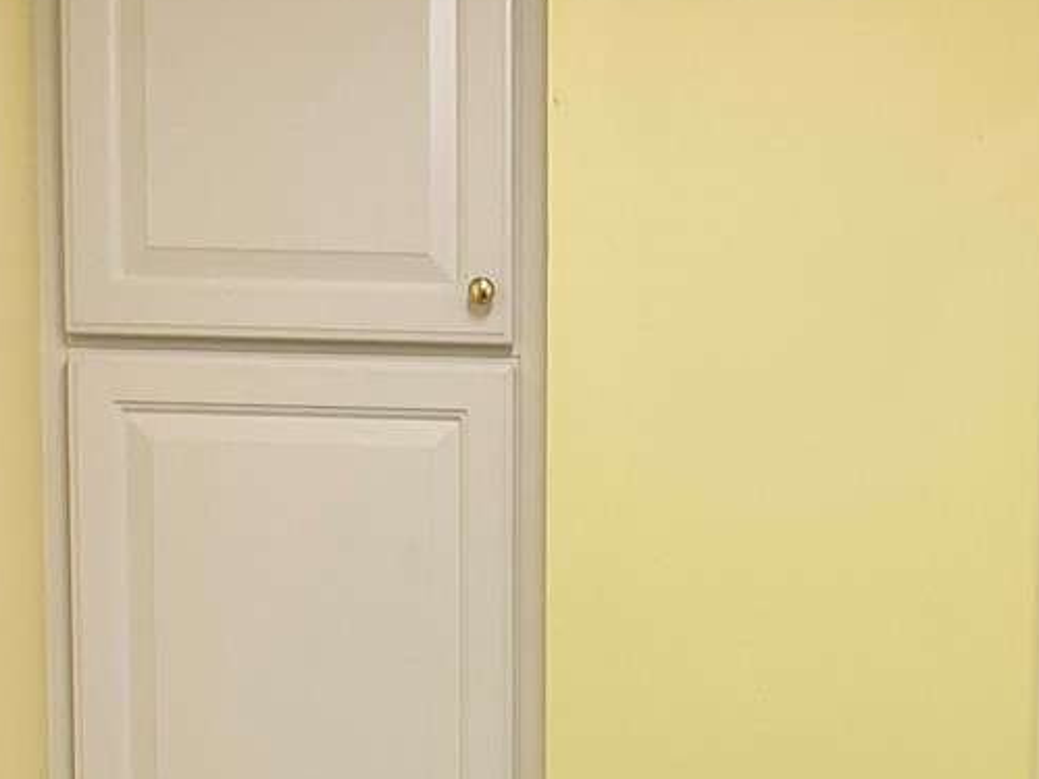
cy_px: 1218
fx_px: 2791
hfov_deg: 20.9
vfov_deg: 14.6
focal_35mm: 93
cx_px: 804
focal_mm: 3
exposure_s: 1/60
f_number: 1.8
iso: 32
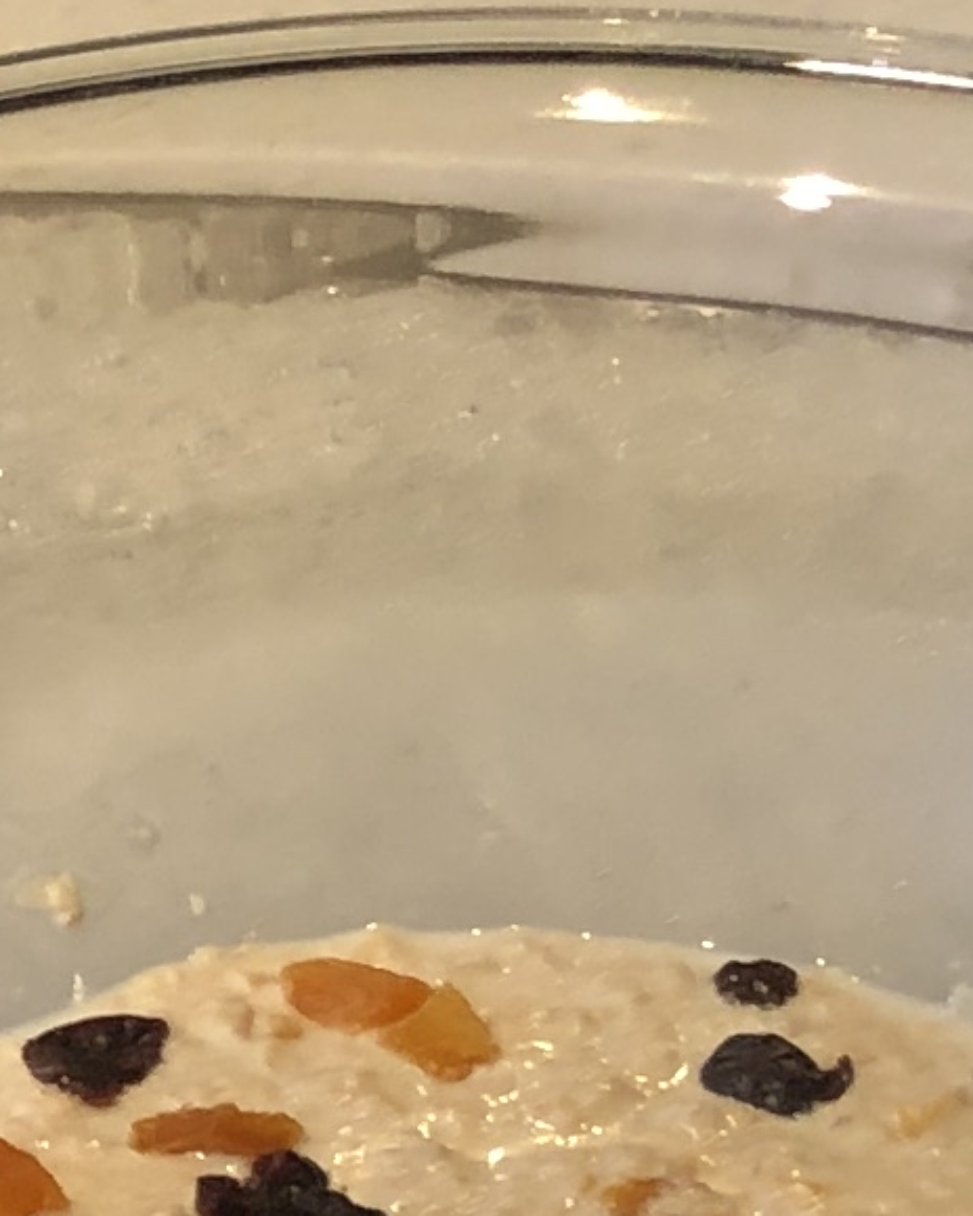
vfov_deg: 10.1
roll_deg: +5.1
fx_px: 6839
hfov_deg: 7.8
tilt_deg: -36.8
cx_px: -898
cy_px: 1237
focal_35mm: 190
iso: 25
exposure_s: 1/30
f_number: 1.8
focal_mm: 3.99
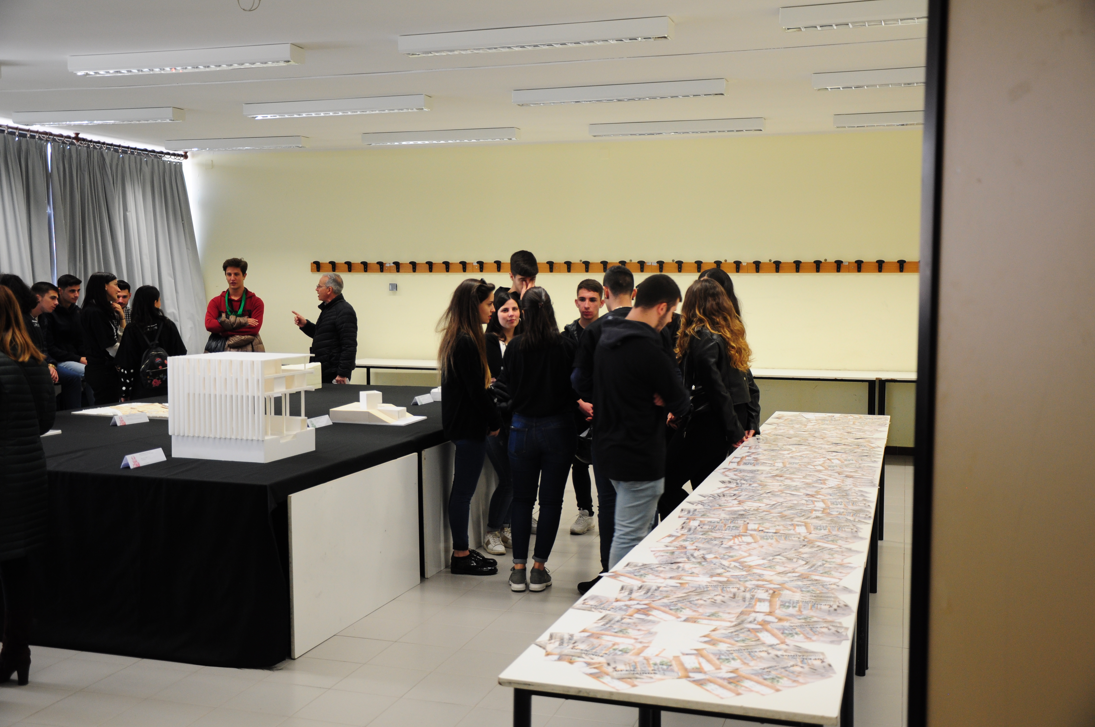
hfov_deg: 51.3
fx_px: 1139
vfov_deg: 35.4
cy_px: 364
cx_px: 548
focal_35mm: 38
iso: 500
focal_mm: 25
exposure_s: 1/50
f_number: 4
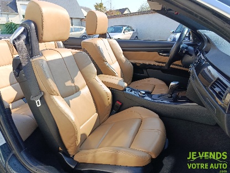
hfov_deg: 71.6
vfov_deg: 56.8
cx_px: 115
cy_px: 86
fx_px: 159
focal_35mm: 24
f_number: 1.7
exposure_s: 1/184
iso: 50
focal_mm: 5.24
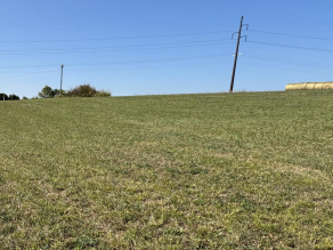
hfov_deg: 49.4
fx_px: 308
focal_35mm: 32
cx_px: 22
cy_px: 166
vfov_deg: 43.6
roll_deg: -1.1
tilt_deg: -11.5
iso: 50
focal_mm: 2.22
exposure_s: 1/1789
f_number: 2.2
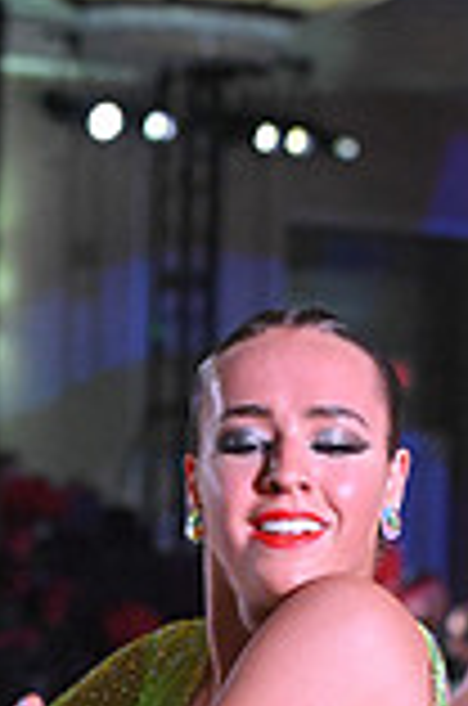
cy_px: 1016
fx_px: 5660
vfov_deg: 7.0
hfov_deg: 4.7
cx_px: -52
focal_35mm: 289
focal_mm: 78
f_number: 5
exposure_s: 1/400
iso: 5000
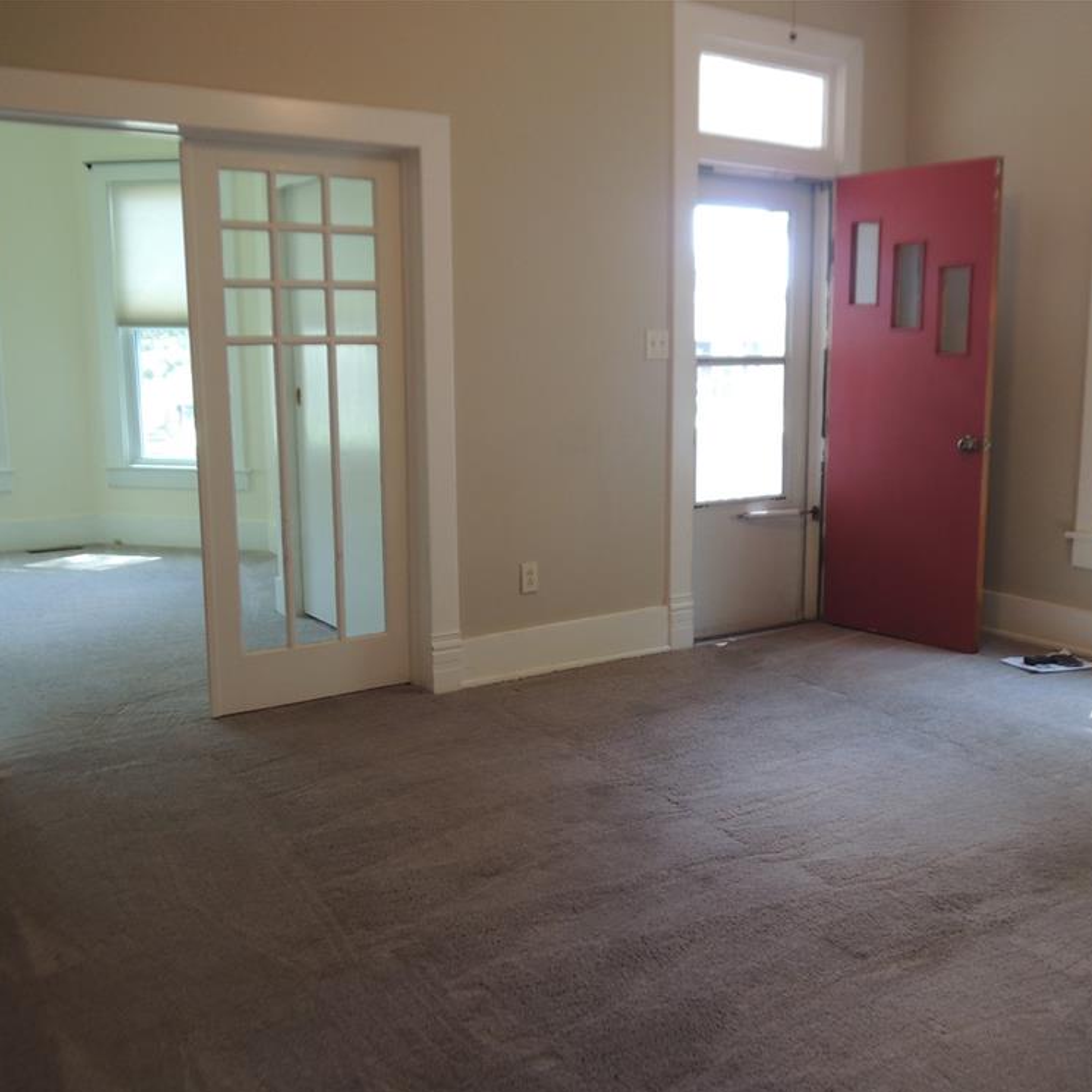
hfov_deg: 48.3
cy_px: 561
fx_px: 1213
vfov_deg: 48.4
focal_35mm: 34
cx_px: 621
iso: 180
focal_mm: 5
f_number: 2.8
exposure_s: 1/30
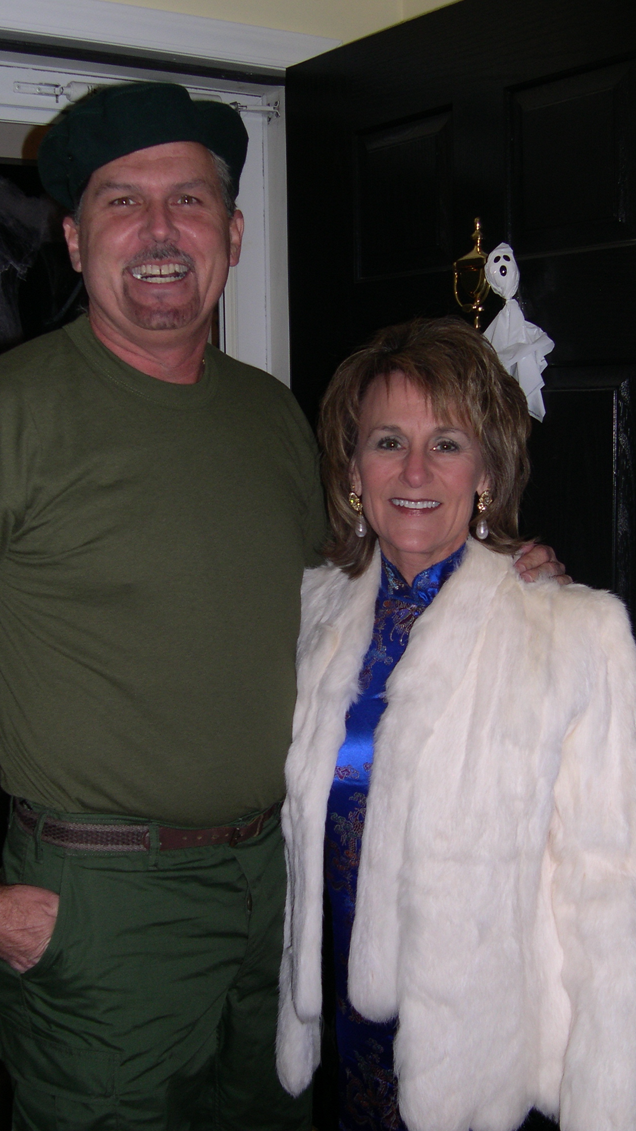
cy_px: 566
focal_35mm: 42
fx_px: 1259
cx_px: 317
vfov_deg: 48.4
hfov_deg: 28.3
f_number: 2.8
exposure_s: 1/60
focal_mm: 8
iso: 100
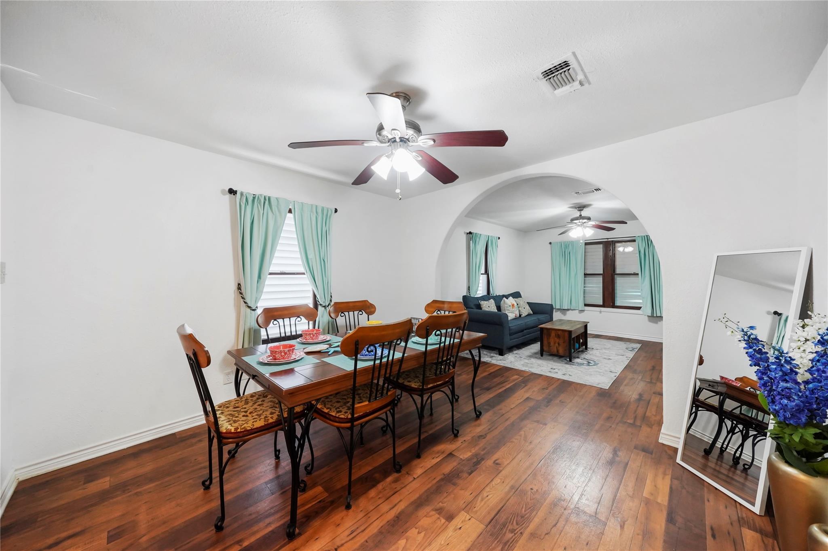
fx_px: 276
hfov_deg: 112.6
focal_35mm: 12
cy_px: 276
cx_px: 414
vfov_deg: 90.0
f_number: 8
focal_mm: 12
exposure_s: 1/30
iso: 640
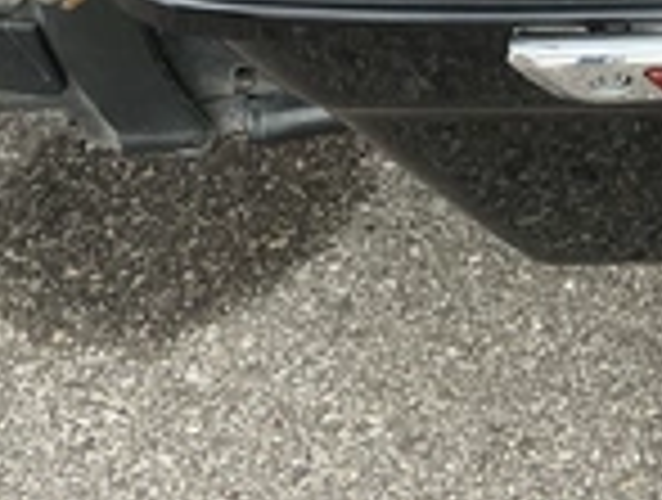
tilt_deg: -30.3
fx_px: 1457
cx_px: 716
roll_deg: -1.1
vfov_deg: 18.1
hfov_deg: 24.0
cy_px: -158
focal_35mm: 76
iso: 16
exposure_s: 1/133
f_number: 1.8
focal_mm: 3
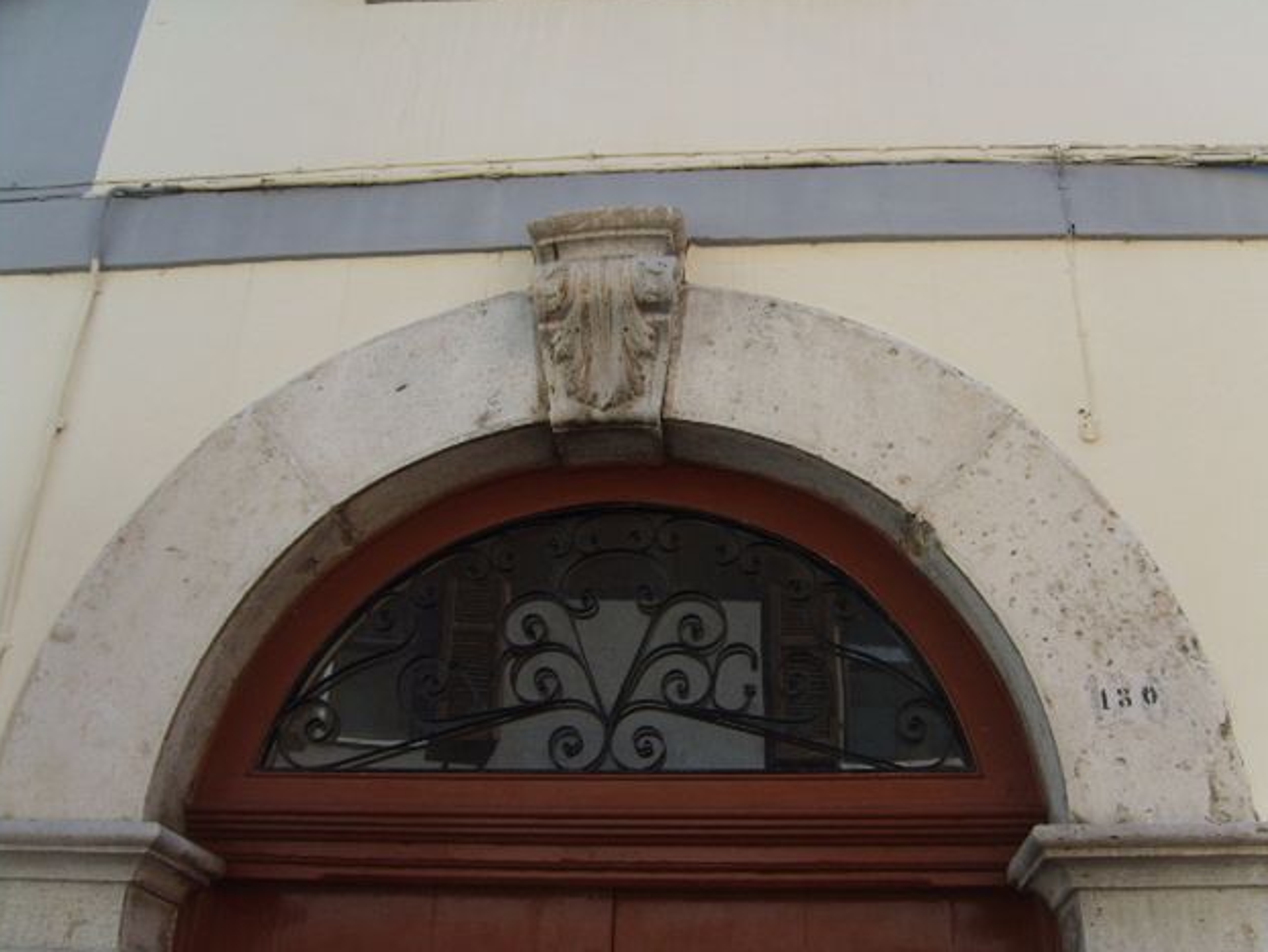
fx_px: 1319
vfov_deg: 39.7
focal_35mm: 36
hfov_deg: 51.3
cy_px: 479
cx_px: 634
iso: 50
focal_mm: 5.8
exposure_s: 1/500
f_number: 2.8
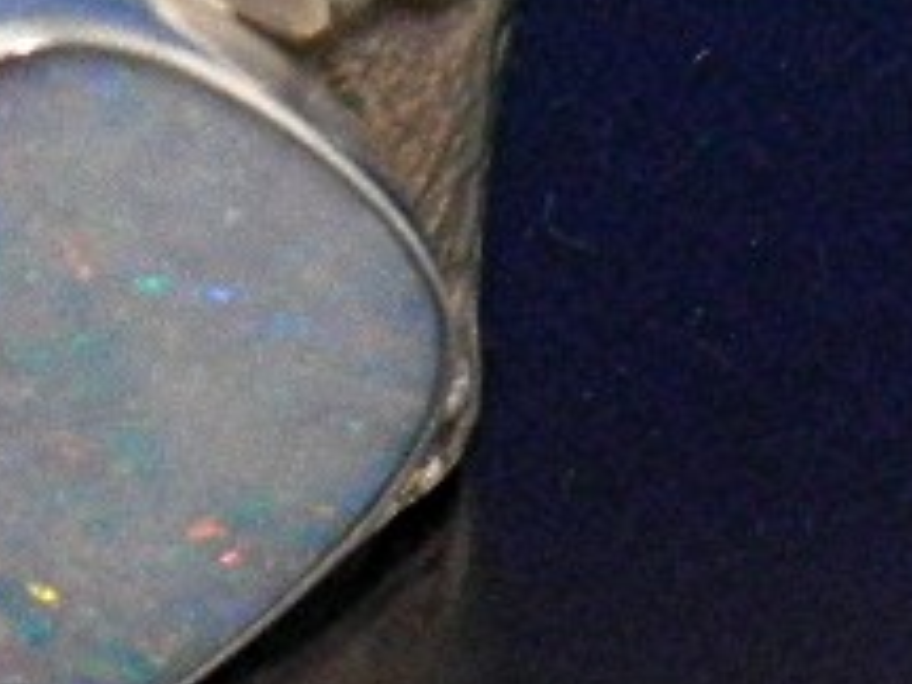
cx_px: 139
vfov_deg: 4.6
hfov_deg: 6.1
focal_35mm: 323
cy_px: 300
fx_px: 8510
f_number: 8.2
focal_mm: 12.2
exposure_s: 1/30
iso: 800
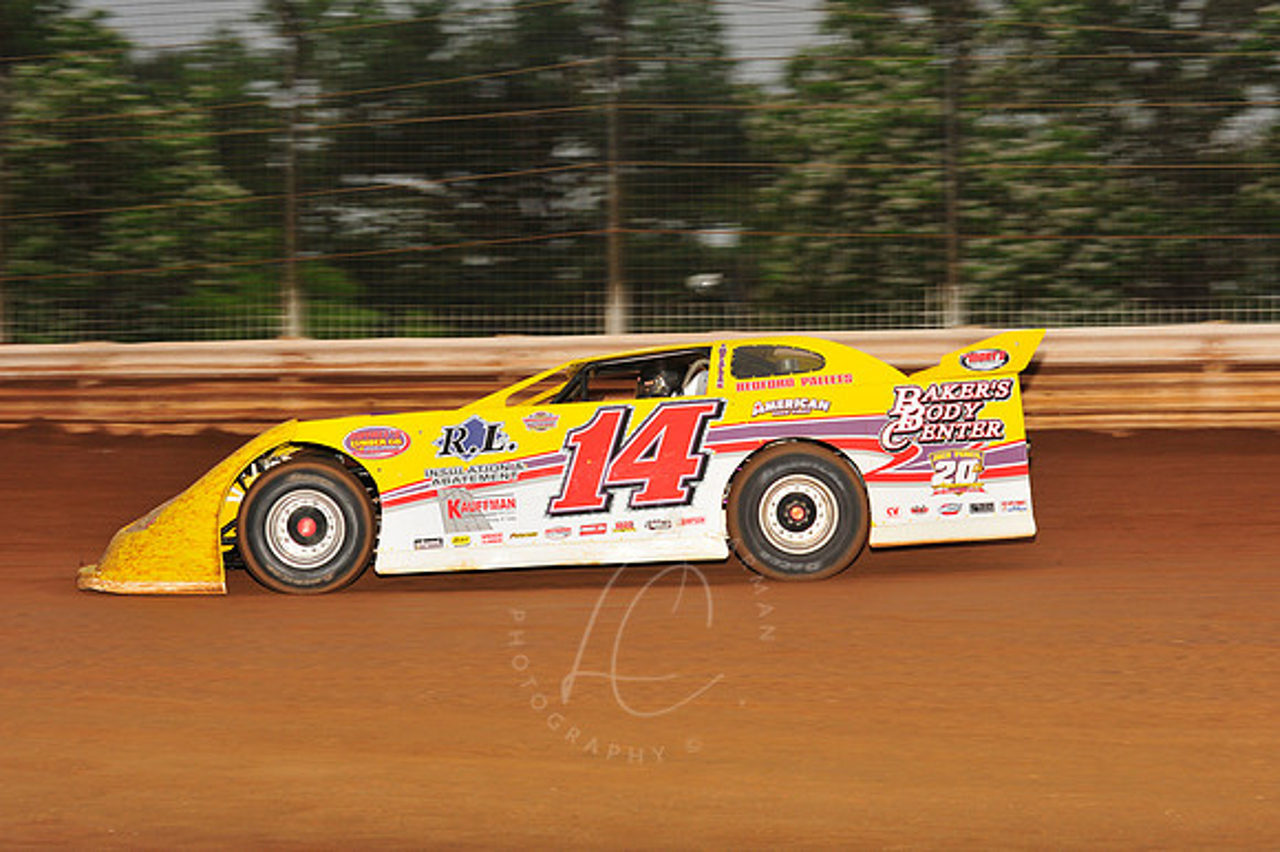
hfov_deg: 22.2
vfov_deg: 14.8
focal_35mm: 92
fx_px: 3269
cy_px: 426
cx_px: 640
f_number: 8
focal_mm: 92
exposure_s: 1/320
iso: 1000
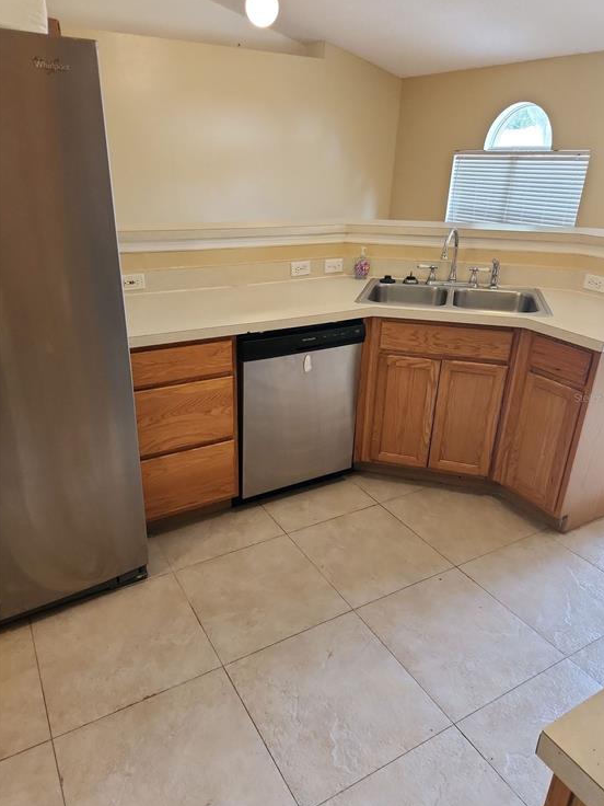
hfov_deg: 56.8
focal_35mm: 24
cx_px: 309
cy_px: 398
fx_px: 558
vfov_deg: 71.6
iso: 604
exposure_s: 1/59.2
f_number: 1.8
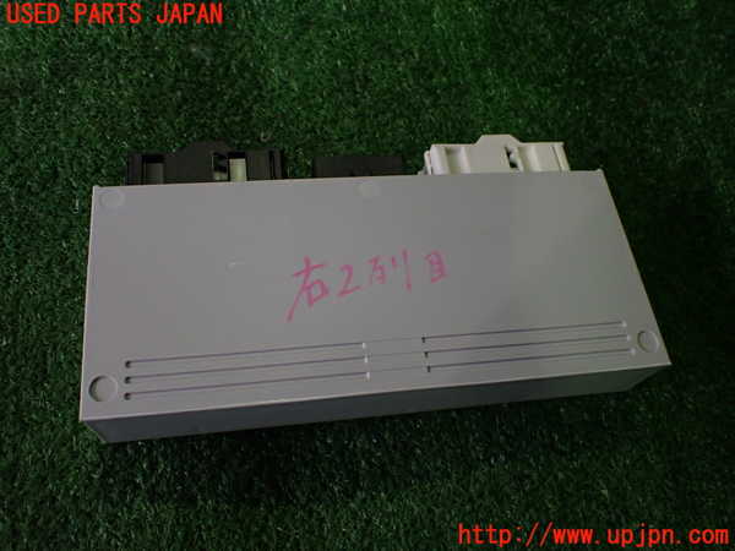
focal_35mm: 30
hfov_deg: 60.0
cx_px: 368
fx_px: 637
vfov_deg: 46.8
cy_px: 276
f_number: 2.3
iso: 400
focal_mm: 5.4
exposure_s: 1/125
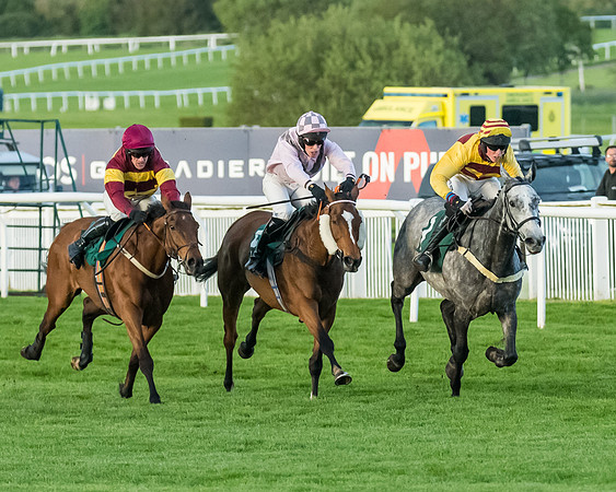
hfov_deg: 3.8
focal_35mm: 505
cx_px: 377
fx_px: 9196
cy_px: 238
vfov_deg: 3.1
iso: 4000
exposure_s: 1/2000
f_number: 4
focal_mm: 180
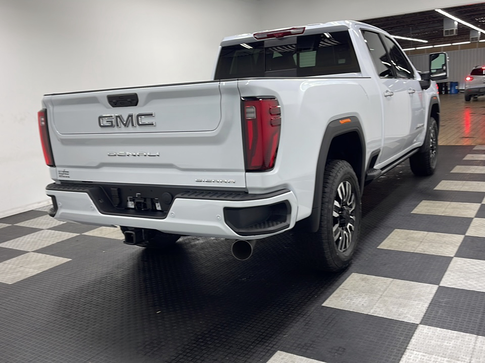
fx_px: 392
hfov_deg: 63.4
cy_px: 182
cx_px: 242
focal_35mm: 28
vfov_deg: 49.7
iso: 50
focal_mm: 5.1
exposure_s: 1/60
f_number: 1.6
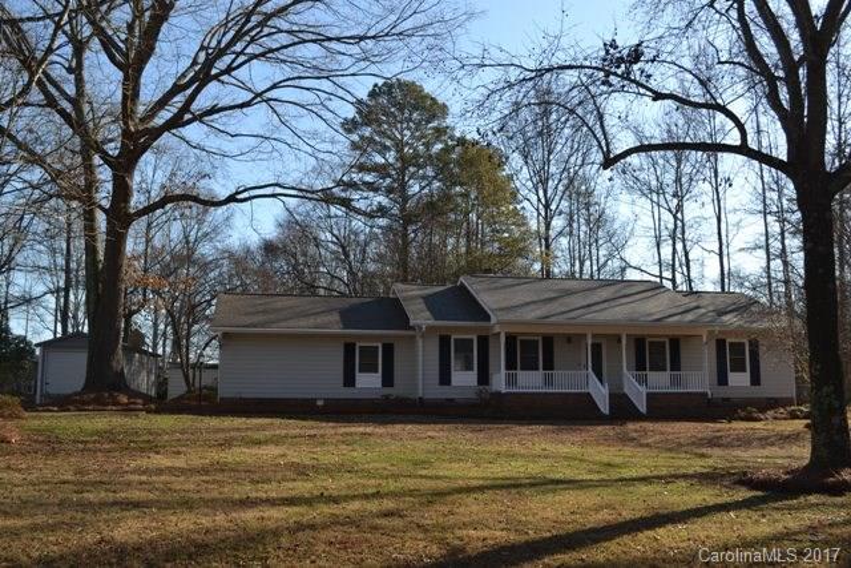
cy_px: 284
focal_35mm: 36
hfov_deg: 53.1
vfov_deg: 36.9
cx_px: 426
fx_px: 851
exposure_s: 1/200
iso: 100
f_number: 7.1
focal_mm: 24
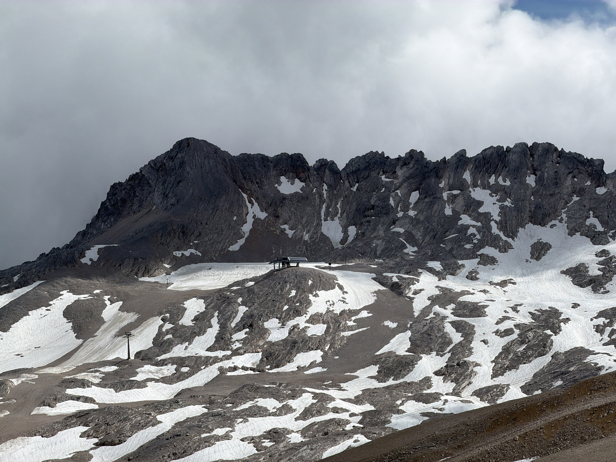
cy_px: 231
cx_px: 308
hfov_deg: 19.6
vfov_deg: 14.8
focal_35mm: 100
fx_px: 1780
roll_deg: -1.6
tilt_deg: +1.3
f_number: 2.8
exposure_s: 1/1656
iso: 20
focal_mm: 16.89
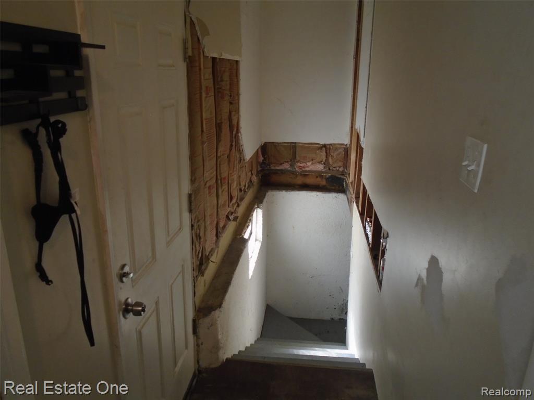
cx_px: 267
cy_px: 200
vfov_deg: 53.1
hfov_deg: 67.3
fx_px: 401
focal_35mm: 26
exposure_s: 1/30
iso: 200
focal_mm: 4.6
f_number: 3.2
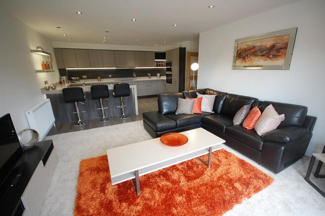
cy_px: 108
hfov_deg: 100.4
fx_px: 135
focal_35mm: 15
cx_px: 162
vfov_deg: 77.2
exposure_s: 1/30
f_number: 4
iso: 400
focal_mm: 10
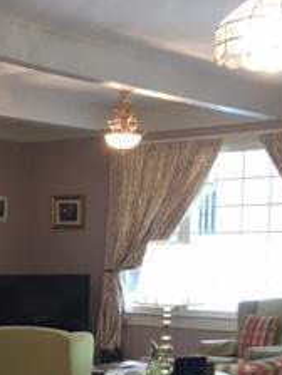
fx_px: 902
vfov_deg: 22.7
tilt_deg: -6.4
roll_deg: +0.5
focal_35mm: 83
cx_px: -3
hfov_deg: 17.4
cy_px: 370
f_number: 2.2
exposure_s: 1/15
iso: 40
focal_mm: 4.15
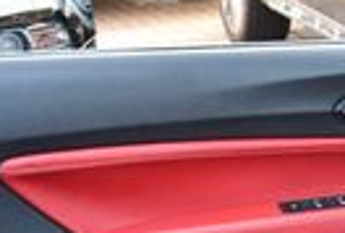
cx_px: 429
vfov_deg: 7.6
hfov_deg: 11.5
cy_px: 492
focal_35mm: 174
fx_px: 1673
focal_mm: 18
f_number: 3.5
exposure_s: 1/200
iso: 800
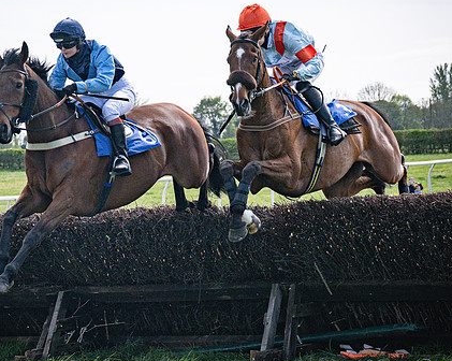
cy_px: 141
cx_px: 90
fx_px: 2205
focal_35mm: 165
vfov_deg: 9.3
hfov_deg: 11.7
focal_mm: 71
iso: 400
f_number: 5
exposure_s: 1/4000
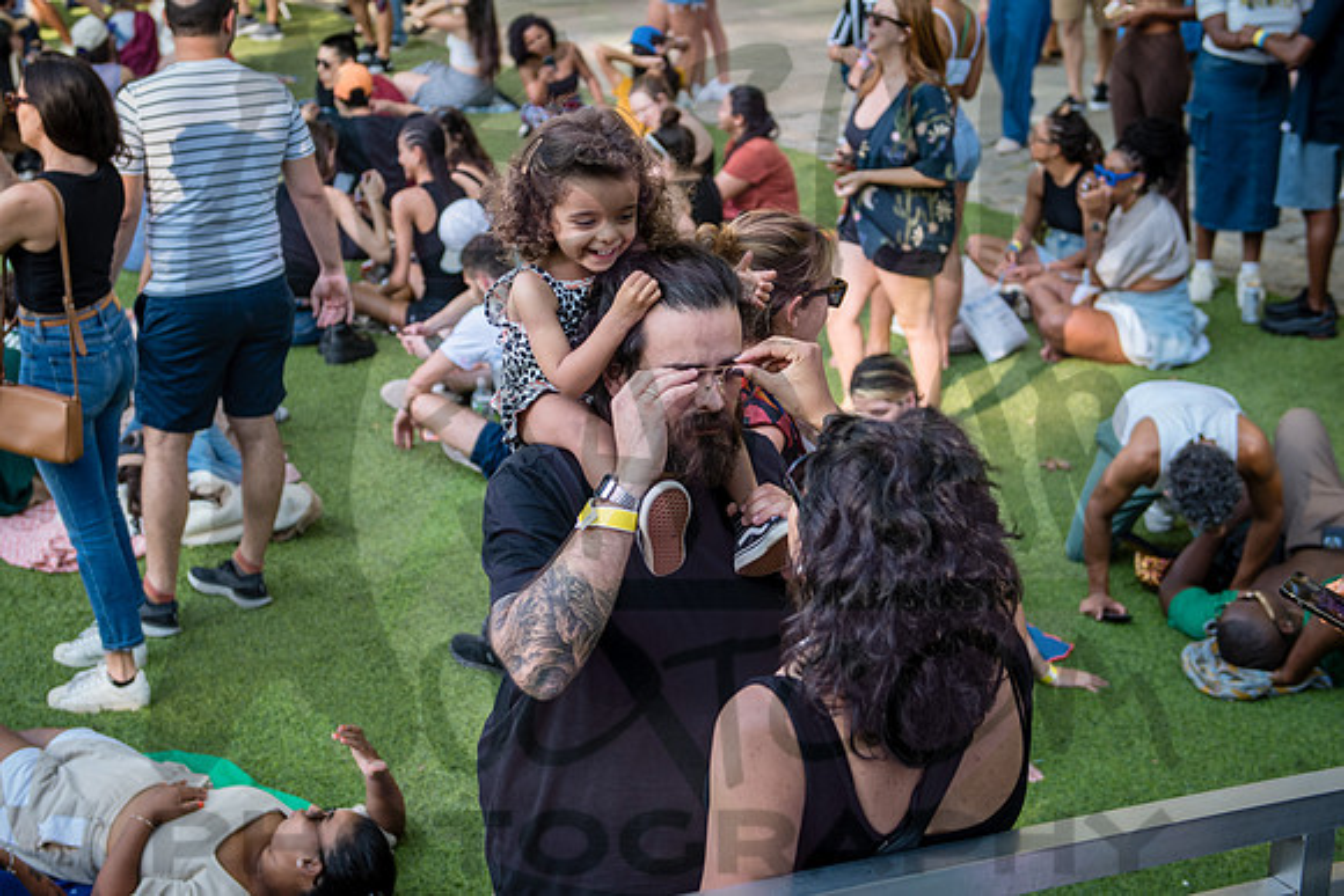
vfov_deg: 21.9
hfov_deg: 32.3
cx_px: 605
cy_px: 377
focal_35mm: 62
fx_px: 2316
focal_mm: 45
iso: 200
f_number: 3.2
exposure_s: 1/320
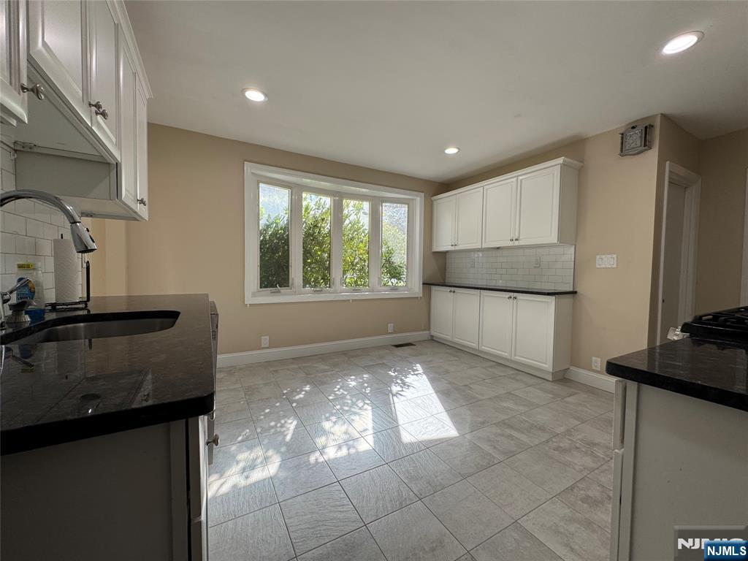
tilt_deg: -3.3
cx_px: 374
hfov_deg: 102.1
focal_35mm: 14
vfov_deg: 85.7
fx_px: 303
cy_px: 280
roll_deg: -1.0
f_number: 2.2
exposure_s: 1/122
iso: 40
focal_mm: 2.22
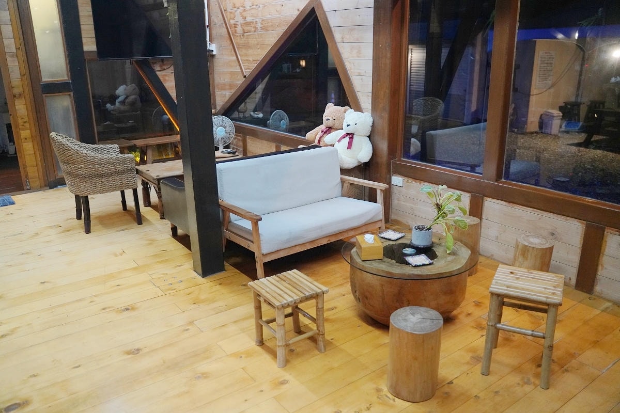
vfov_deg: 46.4
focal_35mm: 28
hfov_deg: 65.5
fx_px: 482
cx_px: 310
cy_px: 206
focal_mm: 28
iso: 5000
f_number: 2.8
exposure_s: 1/160
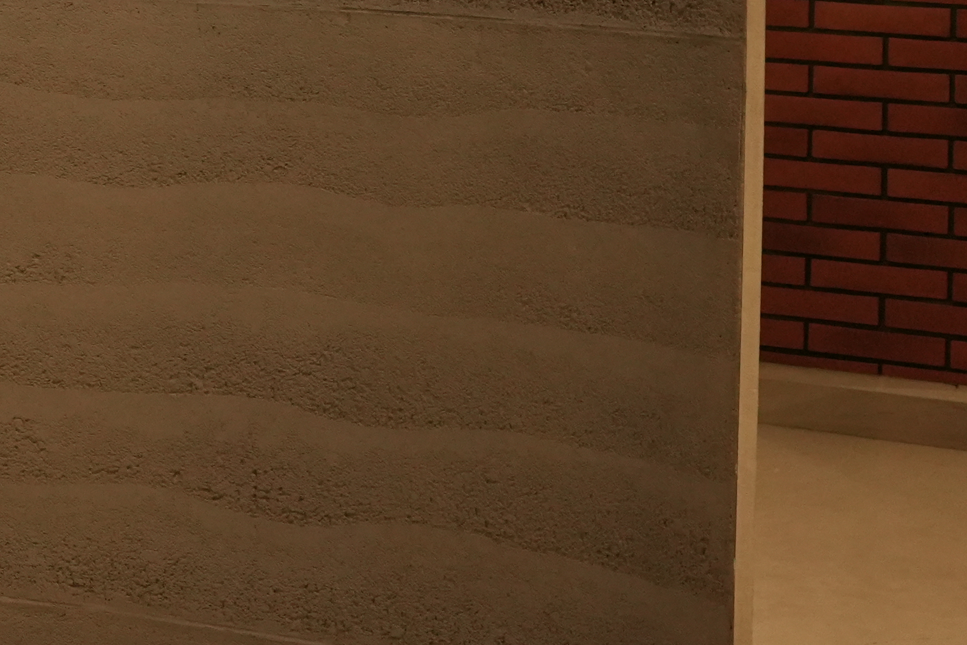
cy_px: -157
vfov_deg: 9.9
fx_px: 3680
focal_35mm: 137
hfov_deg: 13.9
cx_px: -534
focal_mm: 35
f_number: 8
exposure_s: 1/160
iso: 2500
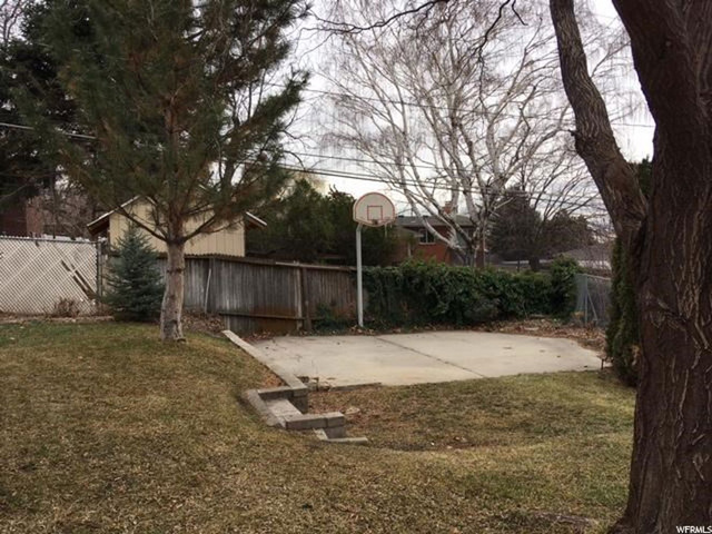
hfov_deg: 61.7
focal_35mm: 29
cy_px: 267
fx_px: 596
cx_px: 356
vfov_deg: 48.2
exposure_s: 1/553
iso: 25
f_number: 2.2
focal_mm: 4.15
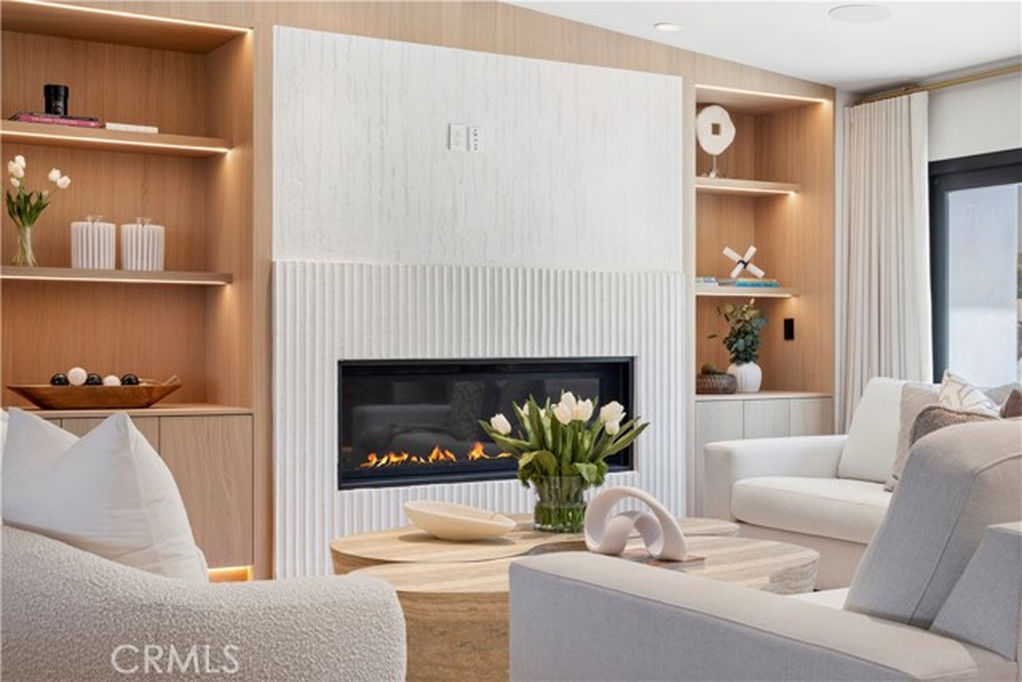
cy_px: 341
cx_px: 511
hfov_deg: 45.4
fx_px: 1221
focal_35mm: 43
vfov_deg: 31.2
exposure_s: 1/4
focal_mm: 28.9
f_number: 9
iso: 200
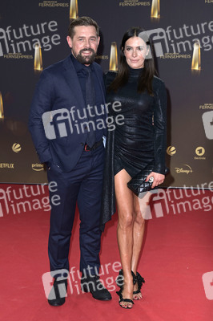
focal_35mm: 72
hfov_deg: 18.9
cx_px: 106
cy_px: 160
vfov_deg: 28.1
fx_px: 640
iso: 800
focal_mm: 72
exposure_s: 1/250
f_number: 6.3
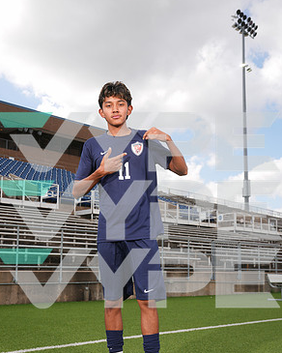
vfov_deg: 41.8
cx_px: 139
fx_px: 459
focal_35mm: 44
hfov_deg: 34.1
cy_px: 211
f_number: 7.1
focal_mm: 38
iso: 80
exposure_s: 1/200
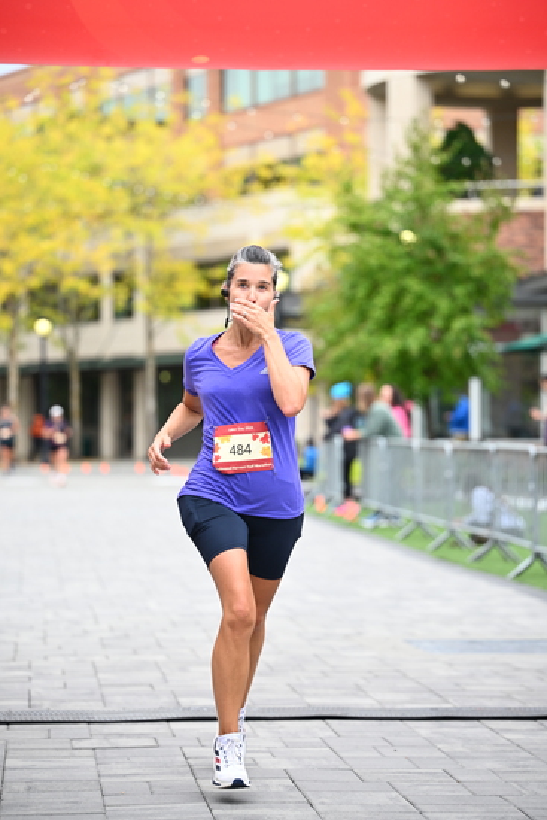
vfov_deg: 18.6
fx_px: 2505
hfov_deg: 12.5
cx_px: 274
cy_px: 410
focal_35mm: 110
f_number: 2.8
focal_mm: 110
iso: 640
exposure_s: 1/1600
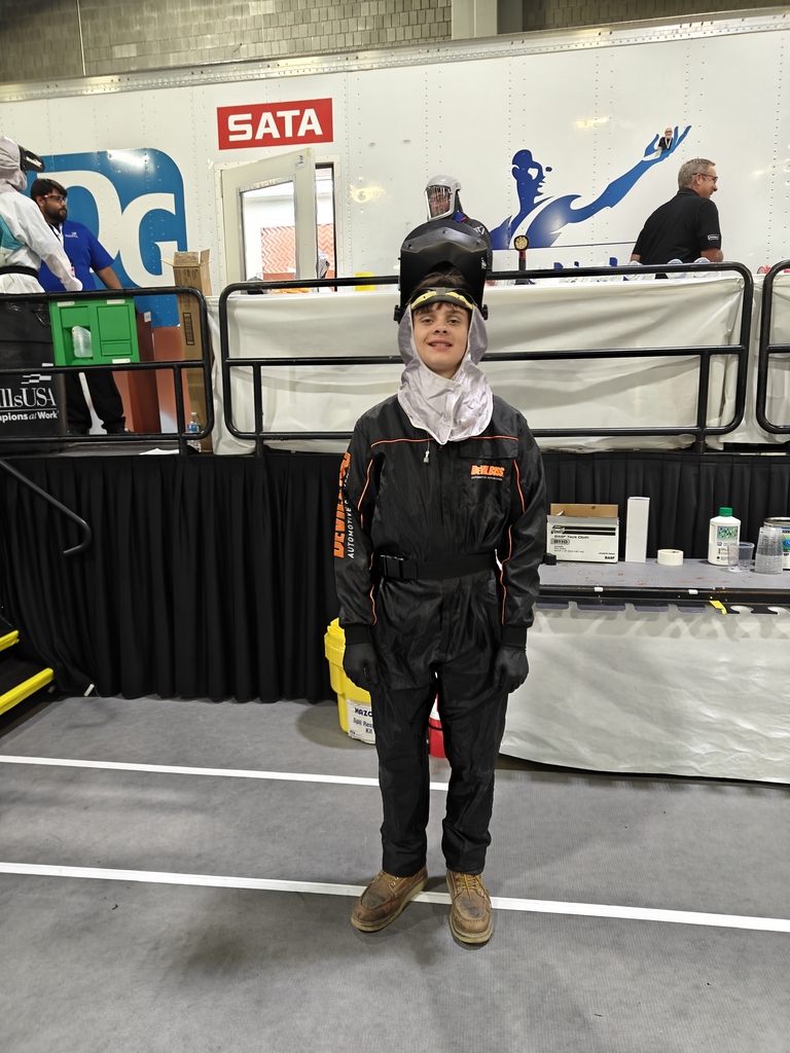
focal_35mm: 24
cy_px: 526
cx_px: 395
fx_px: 730
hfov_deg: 56.8
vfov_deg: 71.6
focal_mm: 5.59
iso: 500
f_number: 1.8
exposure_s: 1/40
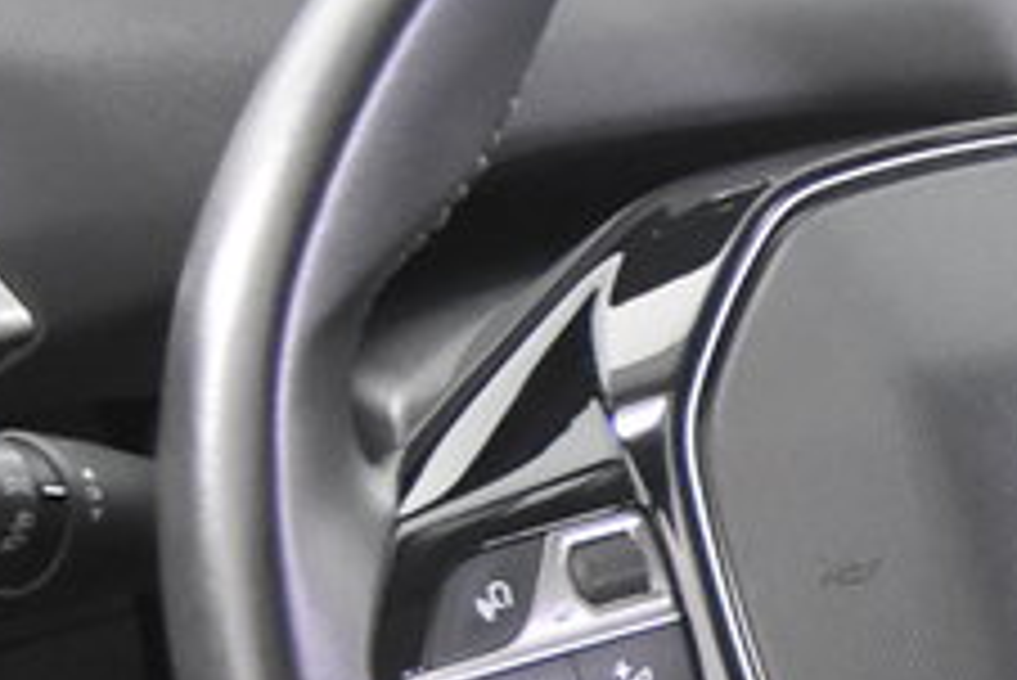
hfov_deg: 11.7
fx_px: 4805
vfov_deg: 8.0
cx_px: 1372
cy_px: 894
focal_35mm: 170
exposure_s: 1/30
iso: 3200
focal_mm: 20
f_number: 2.8
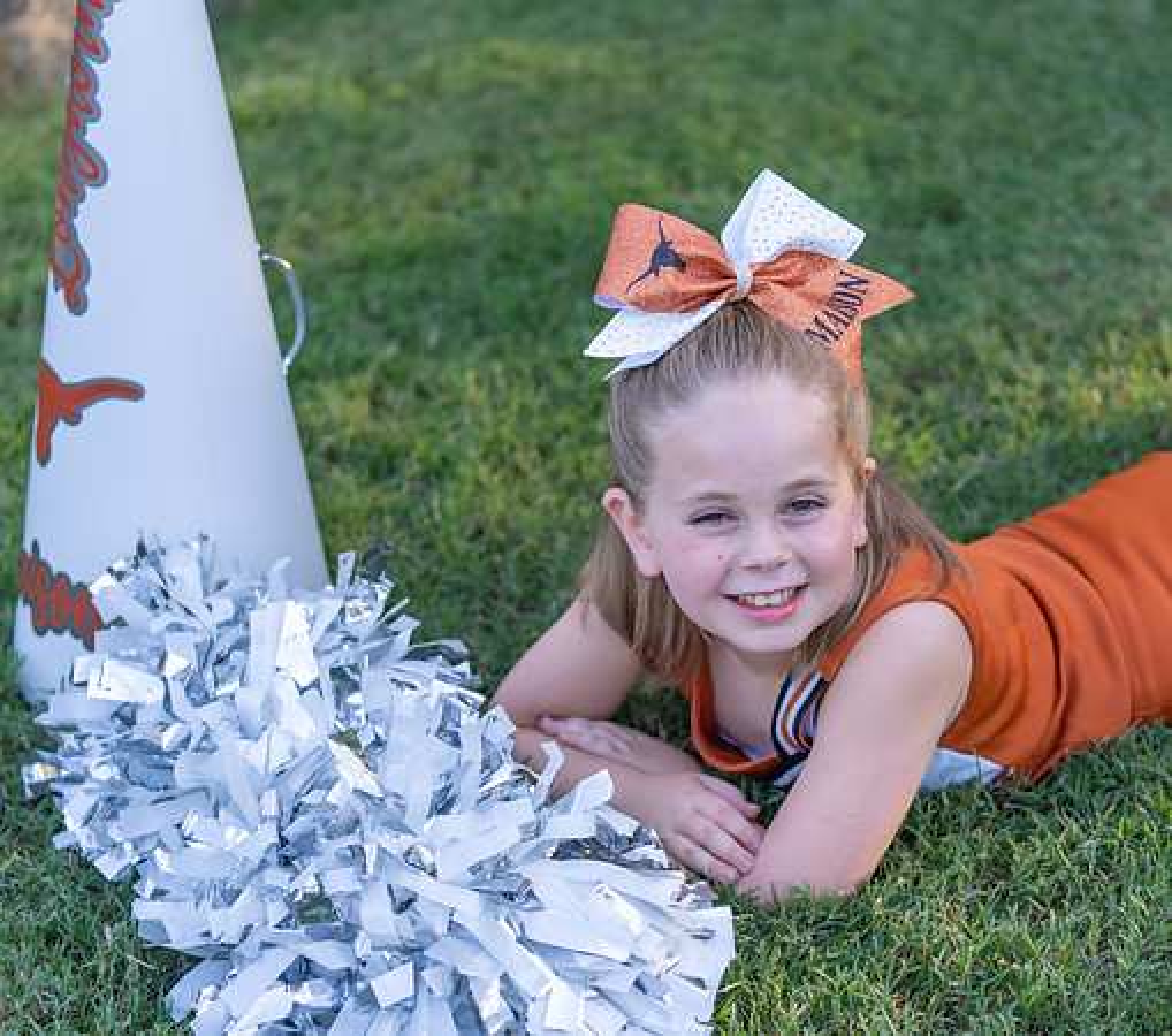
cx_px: 684
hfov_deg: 20.2
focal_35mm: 91
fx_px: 3286
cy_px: 563
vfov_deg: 17.9
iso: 200
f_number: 2.8
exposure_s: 1/320
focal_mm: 70
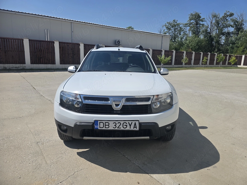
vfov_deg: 58.9
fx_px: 164
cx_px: 124
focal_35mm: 23
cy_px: 92
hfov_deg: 73.9
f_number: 1.7
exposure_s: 1/7944
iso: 64
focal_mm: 6.3
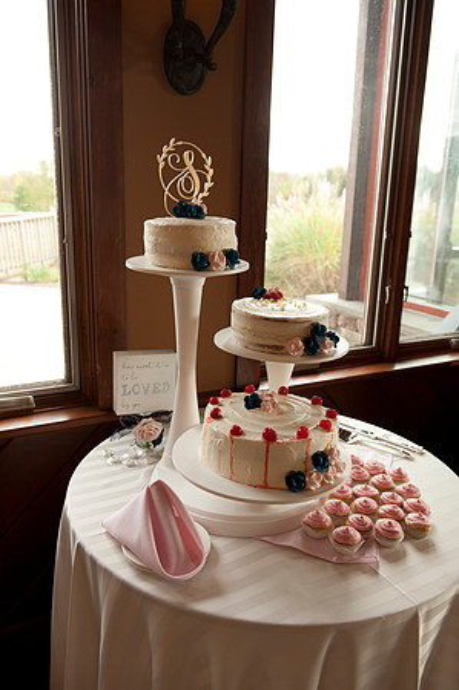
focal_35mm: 31
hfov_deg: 42.2
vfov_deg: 60.3
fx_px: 594
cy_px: 345
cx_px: 230
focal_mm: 31
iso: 1000
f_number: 4
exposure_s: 1/160
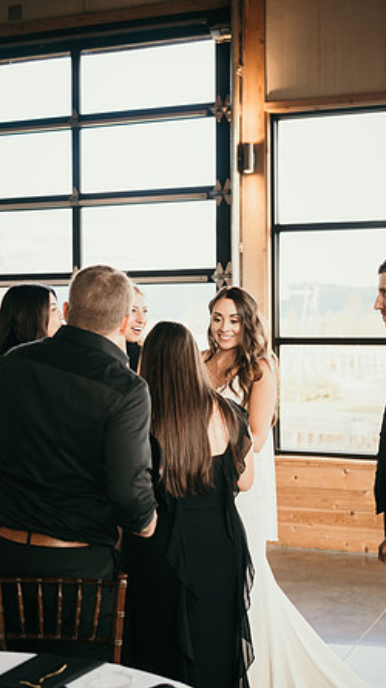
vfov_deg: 39.2
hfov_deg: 22.6
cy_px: 345
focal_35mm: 53
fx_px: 965
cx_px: 227
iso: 500
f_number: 3.2
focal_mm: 50
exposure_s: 1/200
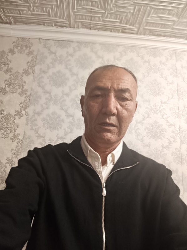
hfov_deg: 53.1
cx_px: 94
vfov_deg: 67.3
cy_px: 125
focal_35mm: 26
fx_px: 187
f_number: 2
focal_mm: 2.78
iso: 232
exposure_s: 1/33.3
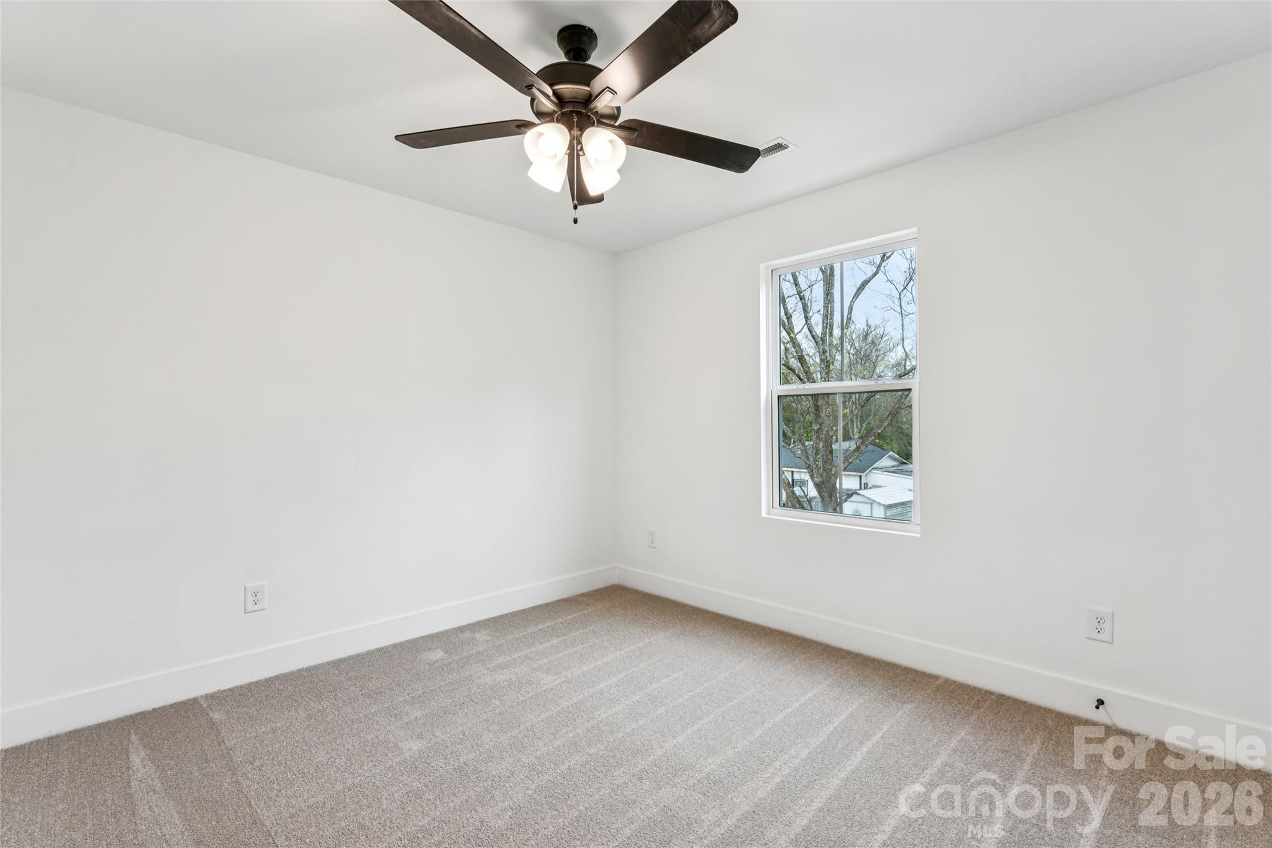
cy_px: 424
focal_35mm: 16
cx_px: 636
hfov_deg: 96.0
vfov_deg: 73.1
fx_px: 572
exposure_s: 1/8
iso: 100
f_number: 9
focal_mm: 16.2
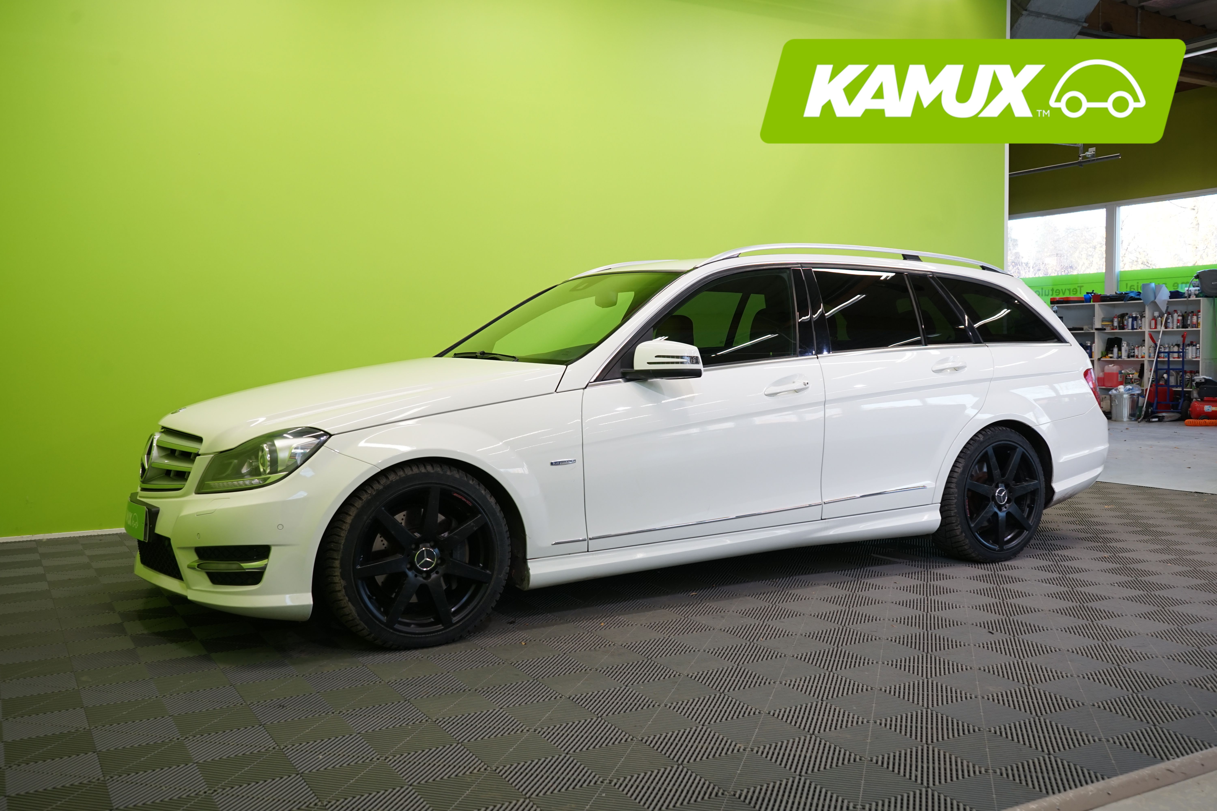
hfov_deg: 58.7
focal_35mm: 32
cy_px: 406
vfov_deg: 41.1
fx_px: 1082
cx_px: 608
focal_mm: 32
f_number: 6.3
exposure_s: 1/30
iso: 500
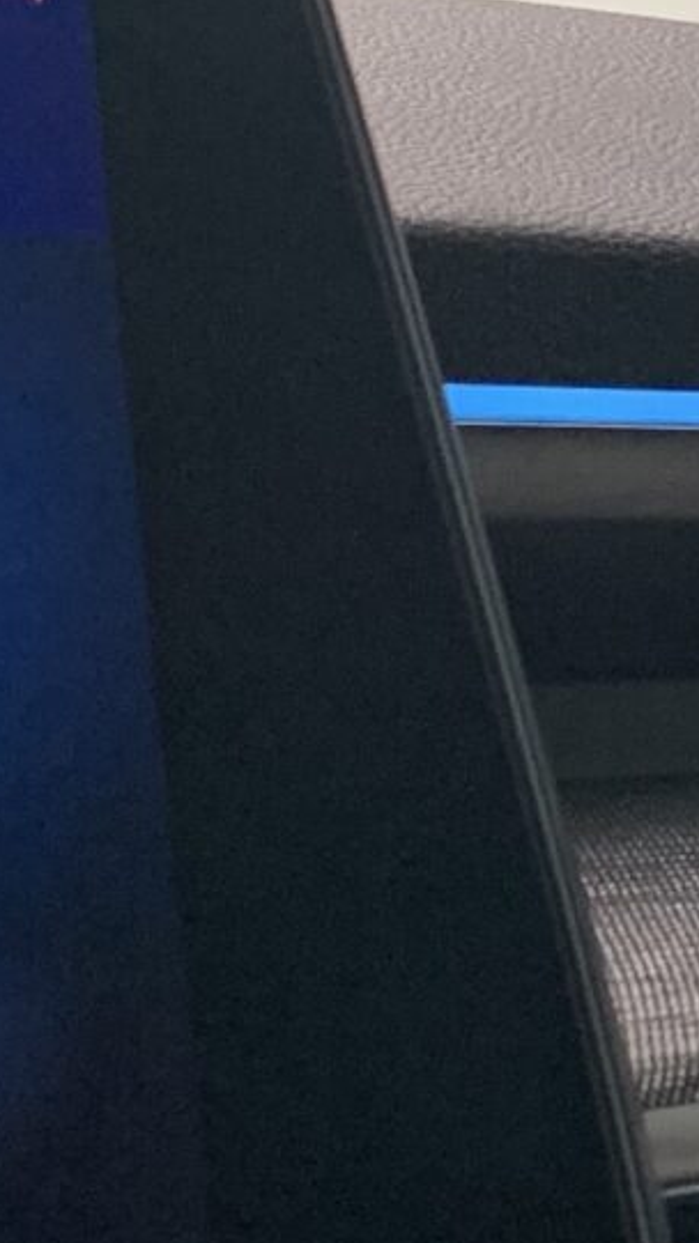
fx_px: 4419
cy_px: 542
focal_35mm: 134
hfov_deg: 8.1
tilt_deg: +0.7
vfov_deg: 16.0
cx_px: 1899
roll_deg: +0.4
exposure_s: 1/55
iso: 125
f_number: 1.8
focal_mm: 4.25
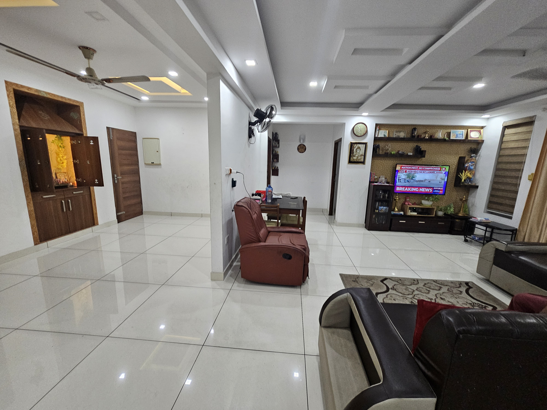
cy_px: 205
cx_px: 274
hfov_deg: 106.2
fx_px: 205
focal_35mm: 13
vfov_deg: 89.9
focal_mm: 2.2
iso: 400
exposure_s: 1/50
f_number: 2.2
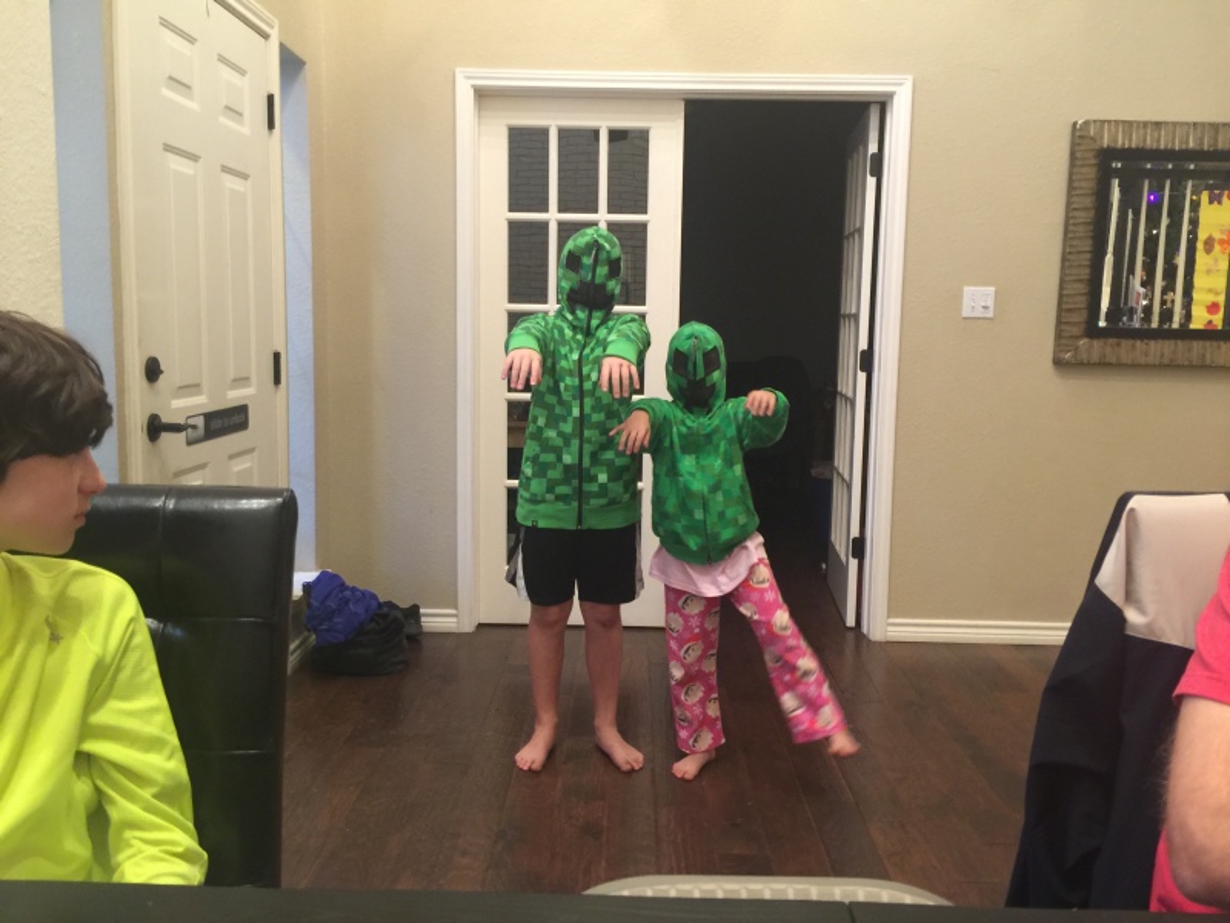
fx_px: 1030
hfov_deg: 61.7
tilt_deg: -5.5
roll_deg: -0.7
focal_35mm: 29
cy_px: 462
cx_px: 615
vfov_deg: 48.2
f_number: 2.2
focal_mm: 4.15
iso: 64
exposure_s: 1/4
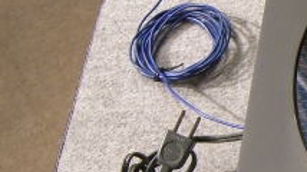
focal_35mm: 124
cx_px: 436
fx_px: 1009
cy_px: 110
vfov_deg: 9.7
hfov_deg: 16.1
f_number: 2.8
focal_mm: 7.9
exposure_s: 1/13
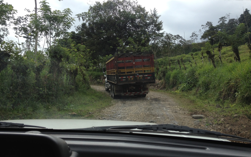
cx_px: 124
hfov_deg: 51.5
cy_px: 83
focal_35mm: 38
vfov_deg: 33.6
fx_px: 260
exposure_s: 1/1534
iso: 50
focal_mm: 4.28
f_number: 2.4
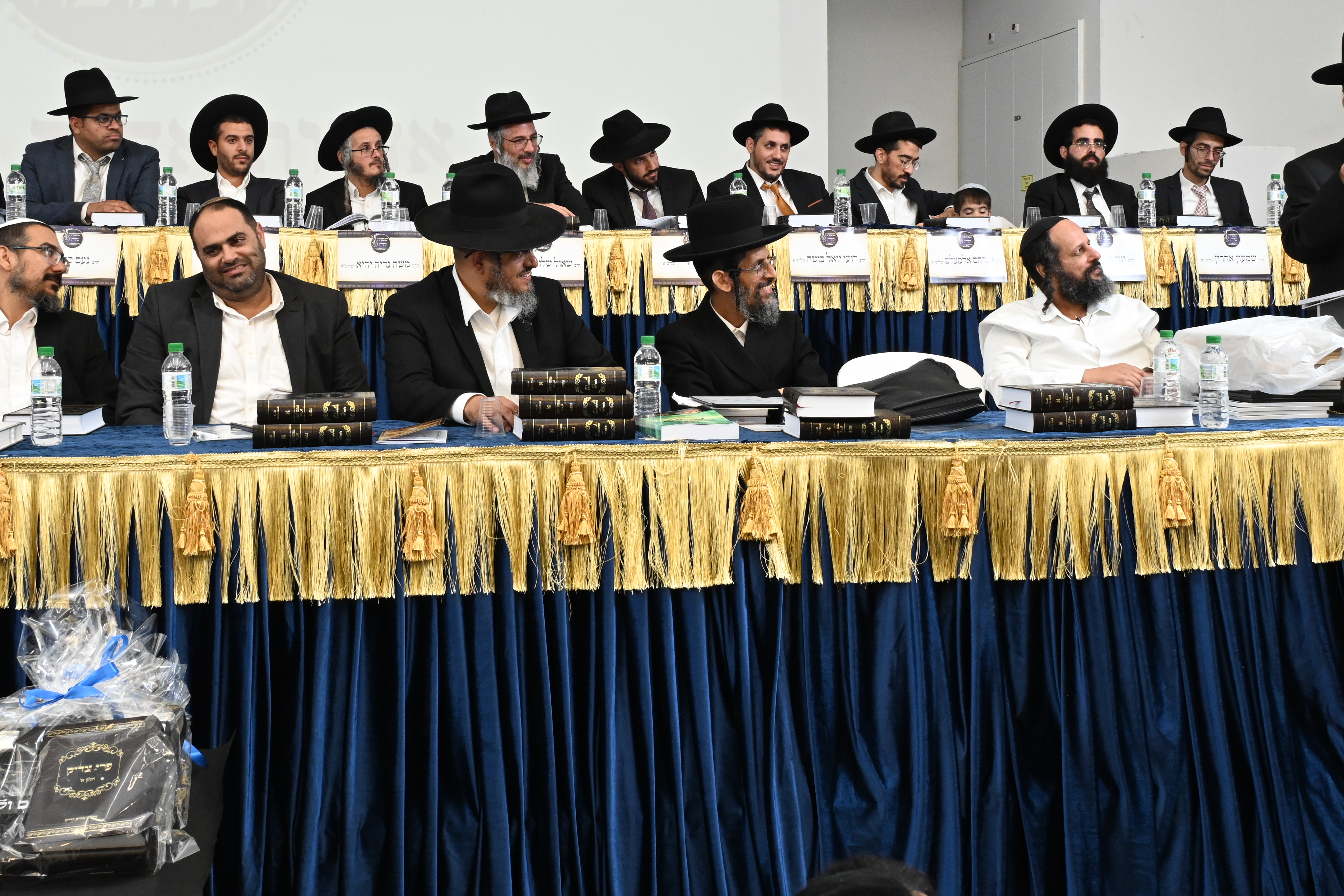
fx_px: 1680
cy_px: 297
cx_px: 632
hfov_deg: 43.6
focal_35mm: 45
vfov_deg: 29.6
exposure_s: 1/125
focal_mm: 24
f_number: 9
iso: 1600
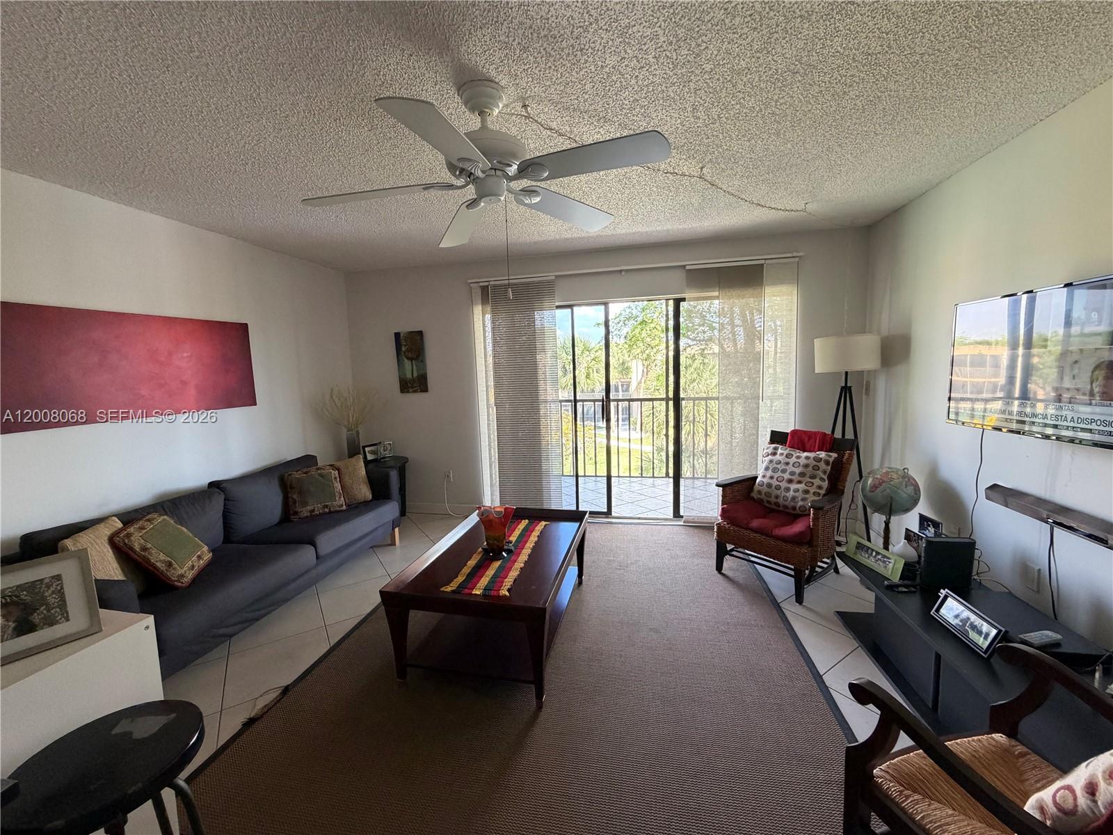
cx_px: 556
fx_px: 450
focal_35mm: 14
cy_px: 418
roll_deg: +2.2
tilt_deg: -6.9
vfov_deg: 85.7
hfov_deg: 102.1
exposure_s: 1/74
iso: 320
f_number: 2.2
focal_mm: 2.22
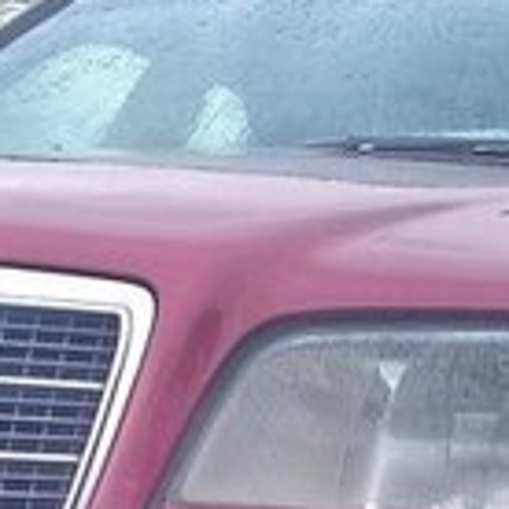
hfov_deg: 13.2
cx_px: 48
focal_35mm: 131
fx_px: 2179
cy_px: 692
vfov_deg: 12.8
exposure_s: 1/150
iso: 50
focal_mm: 3.3
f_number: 2.2
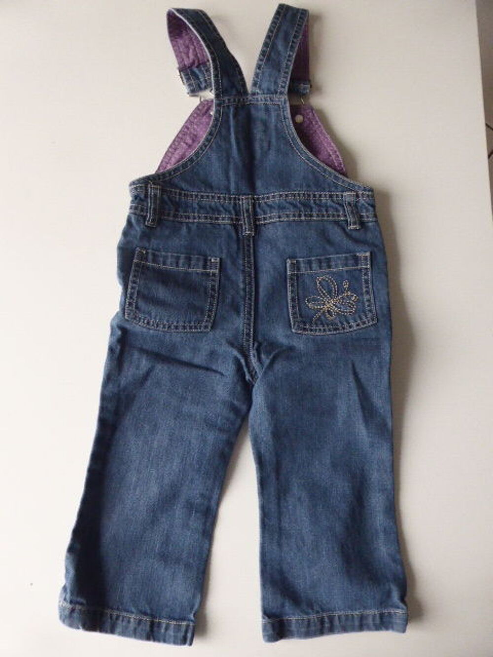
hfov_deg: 54.9
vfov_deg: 69.4
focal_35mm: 25
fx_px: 475
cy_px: 328
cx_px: 246
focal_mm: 4.3
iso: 400
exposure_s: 1/30
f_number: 3.3
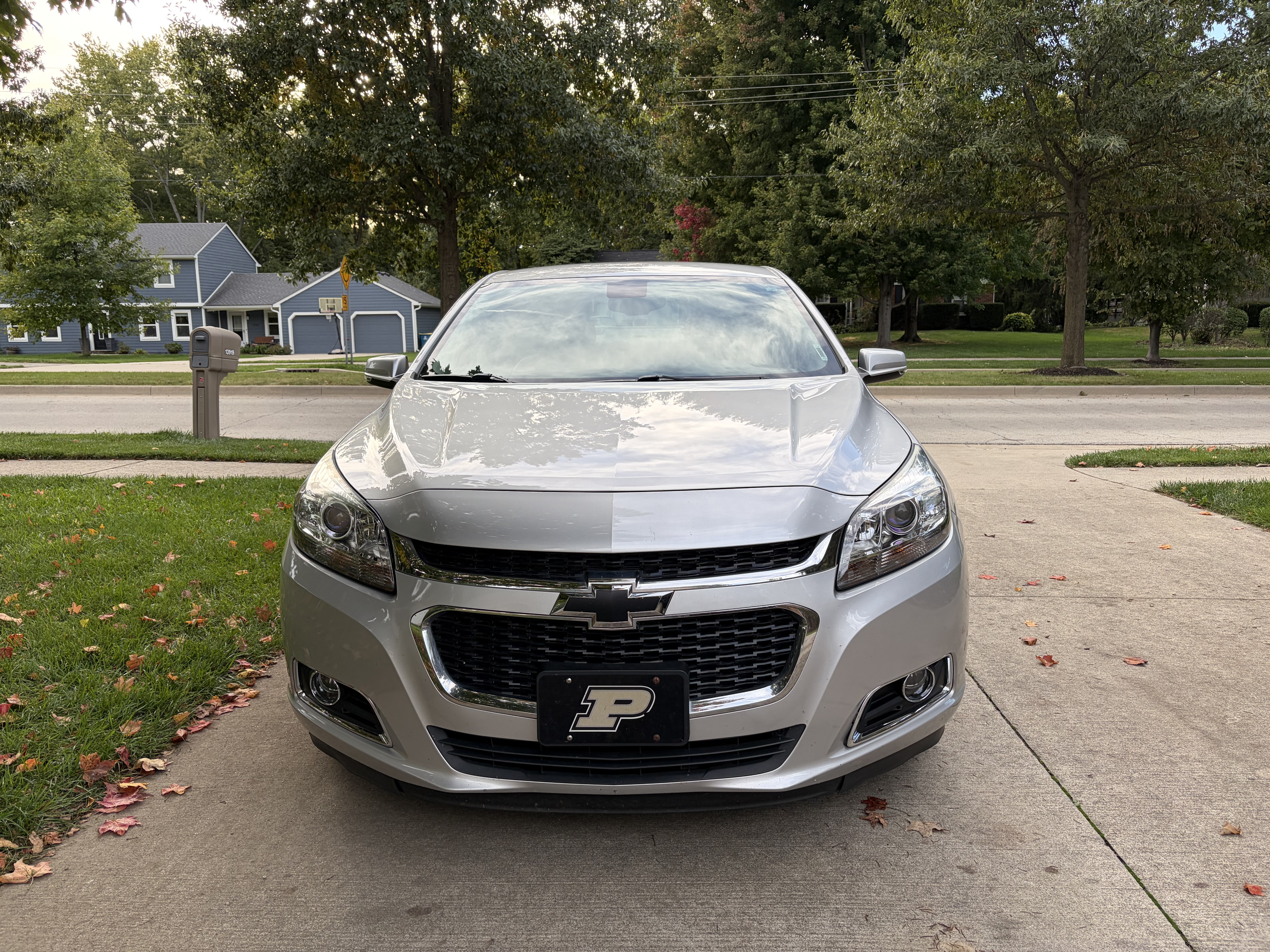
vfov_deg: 53.1
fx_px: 954
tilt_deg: -9.4
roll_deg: +1.7
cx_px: 635
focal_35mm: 26
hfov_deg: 67.3
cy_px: 476
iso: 50
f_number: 1.6
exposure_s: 1/435
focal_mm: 5.96
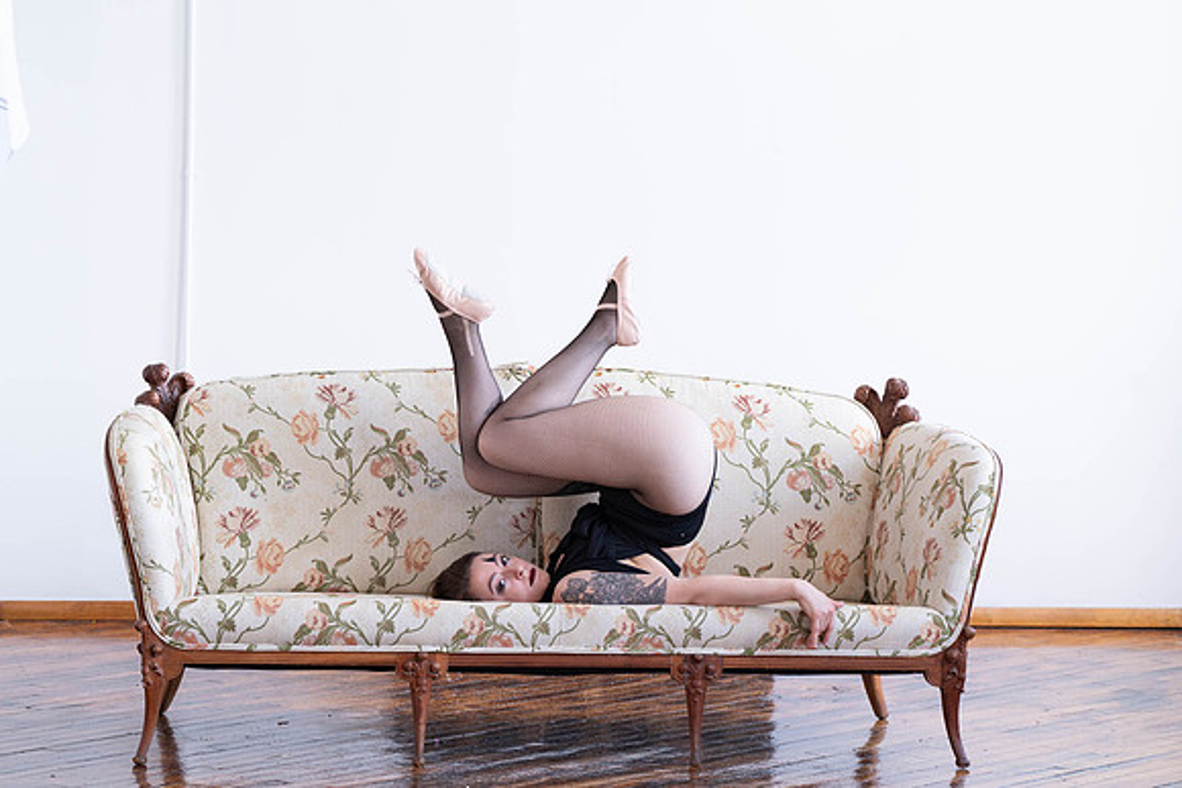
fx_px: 3438
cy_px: 394
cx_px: 591
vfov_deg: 13.1
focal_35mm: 105
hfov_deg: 19.5
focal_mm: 100
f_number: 6.3
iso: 320
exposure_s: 1/40
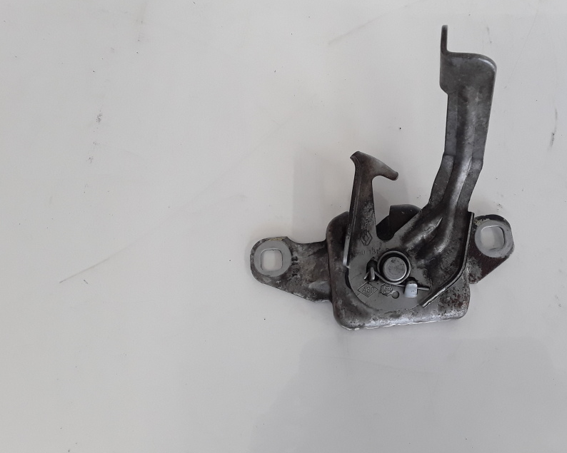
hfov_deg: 52.4
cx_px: 348
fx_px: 570
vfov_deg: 43.3
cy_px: 208
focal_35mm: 34
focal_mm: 2.91
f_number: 1.9
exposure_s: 1/50
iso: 64
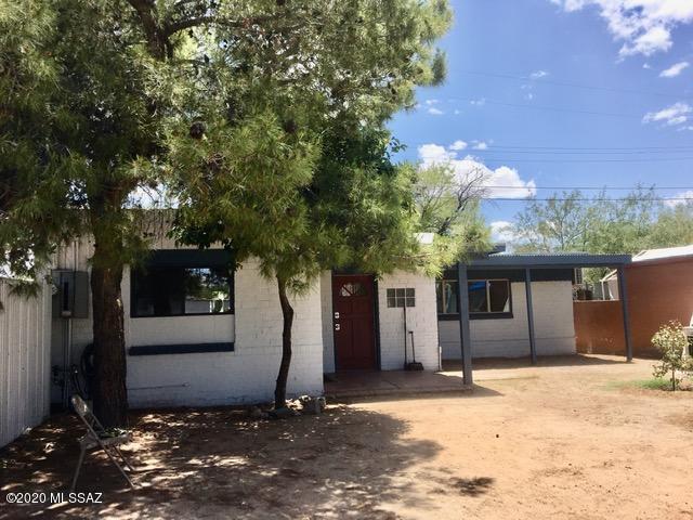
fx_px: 581
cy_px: 260
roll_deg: +1.9
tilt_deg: +3.7
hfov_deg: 61.7
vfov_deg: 48.2
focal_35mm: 29
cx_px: 346
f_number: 2.2
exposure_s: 1/1451
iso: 25
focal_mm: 4.15
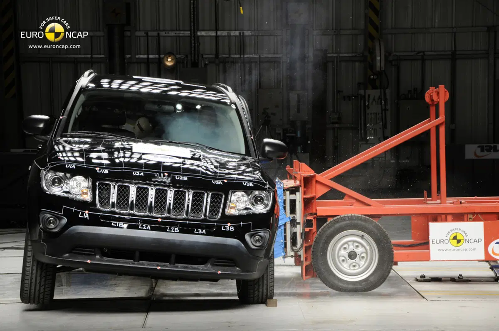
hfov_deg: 18.2
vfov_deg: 12.1
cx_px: 250
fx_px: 1557
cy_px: 166
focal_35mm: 112
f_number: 5.6
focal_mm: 75
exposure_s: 1/3200
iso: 640
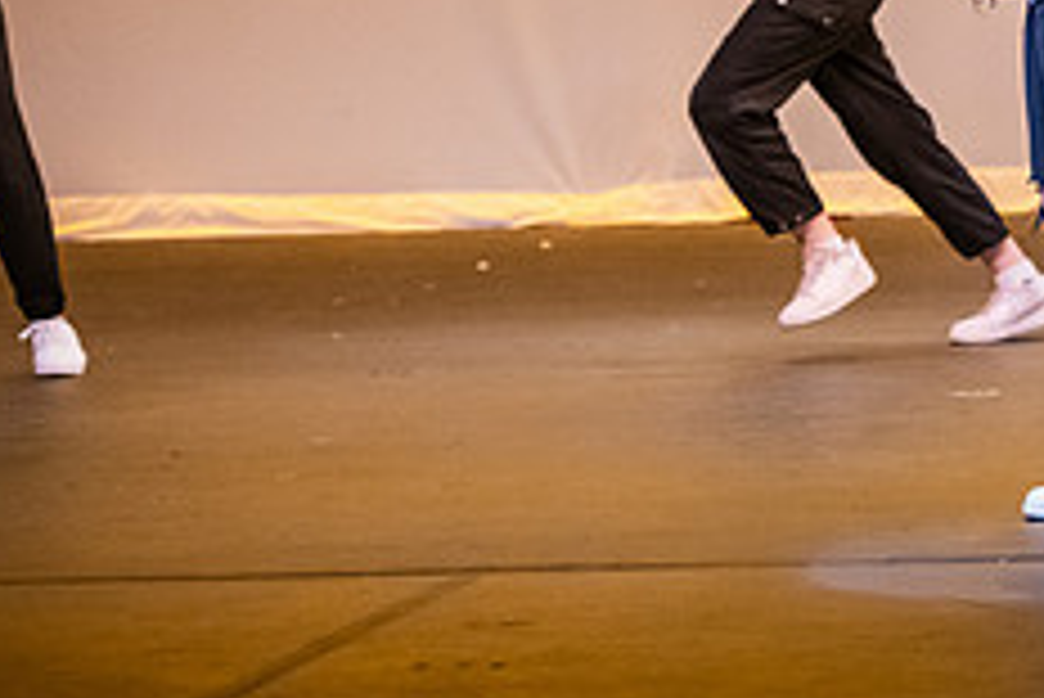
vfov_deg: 4.7
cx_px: 1278
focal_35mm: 290
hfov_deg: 7.0
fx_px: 8415
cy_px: -88
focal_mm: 116
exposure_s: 1/250
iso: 4000
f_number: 3.2
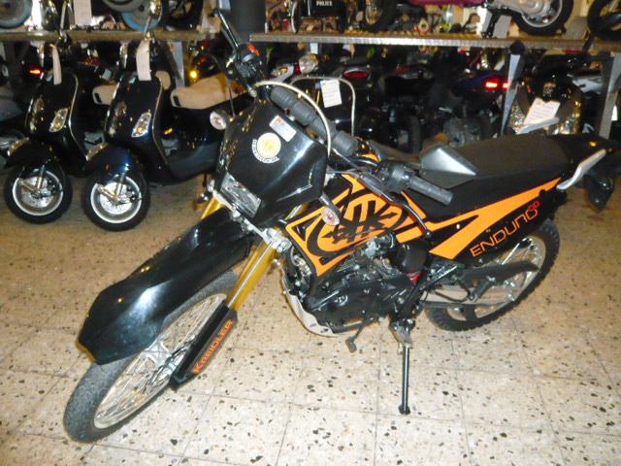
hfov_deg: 63.4
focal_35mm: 28
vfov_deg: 49.7
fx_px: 502
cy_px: 233
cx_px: 310
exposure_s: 1/30
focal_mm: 4.6
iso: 640
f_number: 2.8
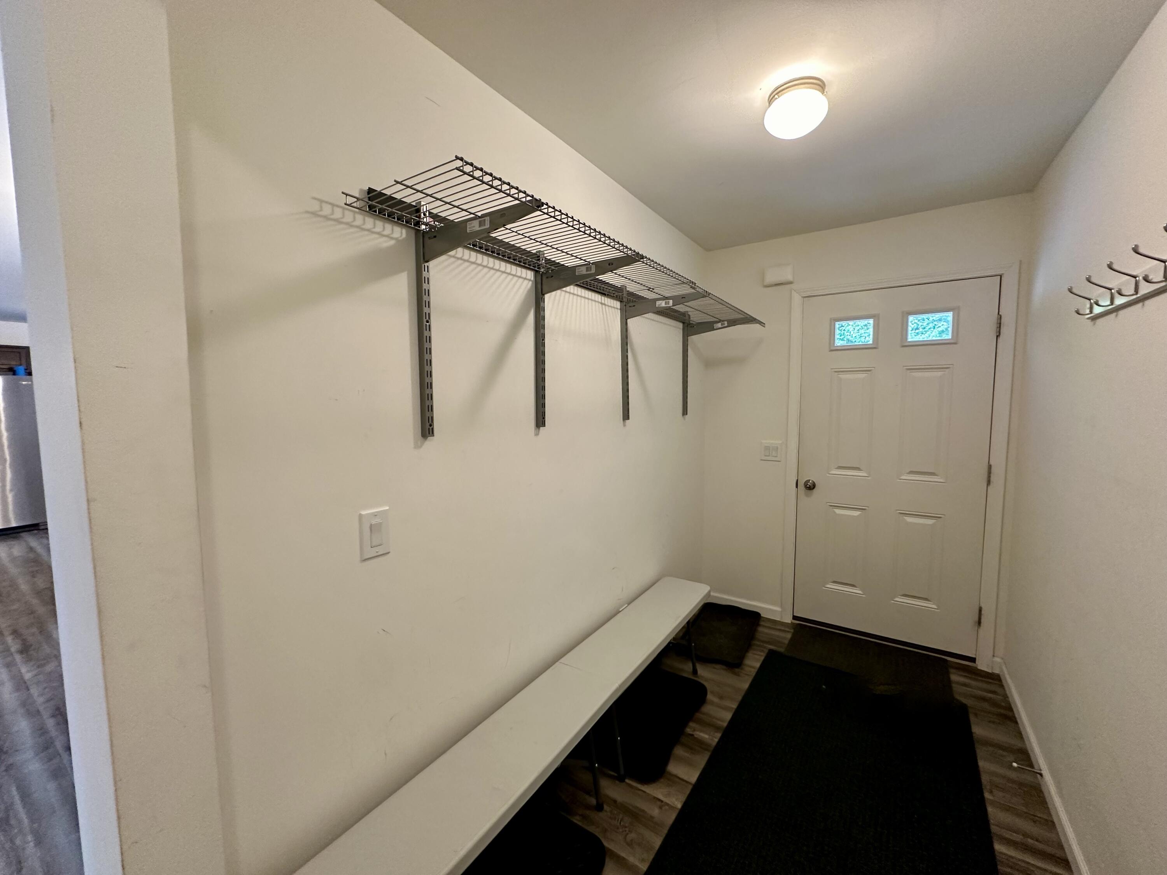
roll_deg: +0.4
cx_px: 584
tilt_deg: -5.6
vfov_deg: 85.7
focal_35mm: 14
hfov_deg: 102.1
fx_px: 472
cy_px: 438
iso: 250
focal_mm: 2.22
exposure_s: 1/60
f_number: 2.2
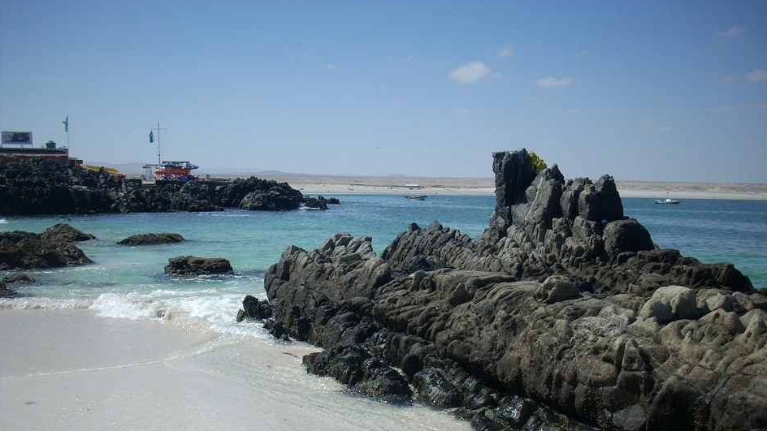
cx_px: 380
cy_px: 270
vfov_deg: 28.9
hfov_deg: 49.4
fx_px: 834
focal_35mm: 41
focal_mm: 6.2
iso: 64
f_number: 5.6
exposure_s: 1/458
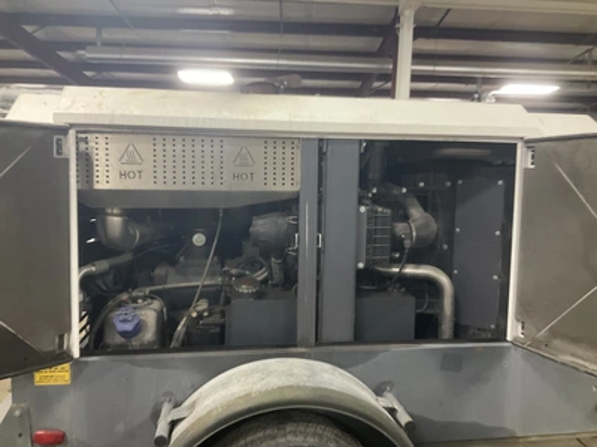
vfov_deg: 48.2
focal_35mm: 29
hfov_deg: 61.7
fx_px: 500
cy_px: 224
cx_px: 298
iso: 200
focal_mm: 3
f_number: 1.8
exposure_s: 1/40
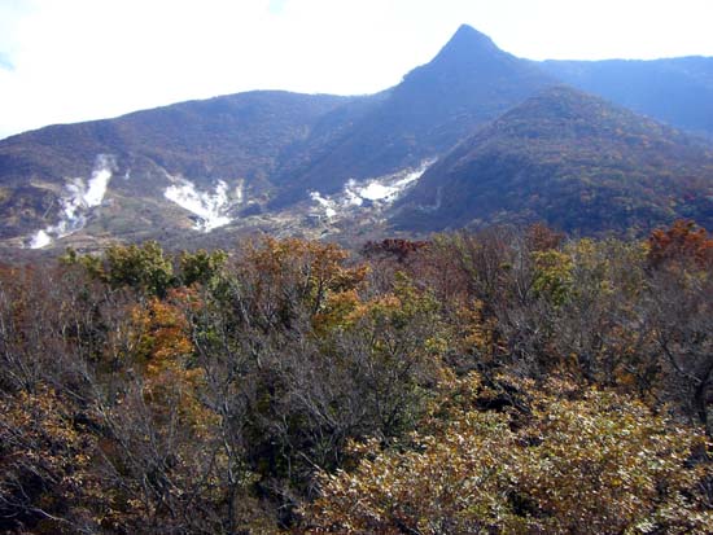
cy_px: 268
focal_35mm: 38
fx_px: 783
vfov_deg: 37.7
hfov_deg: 49.0
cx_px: 356
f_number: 4.3
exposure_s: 1/400
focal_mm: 6.2
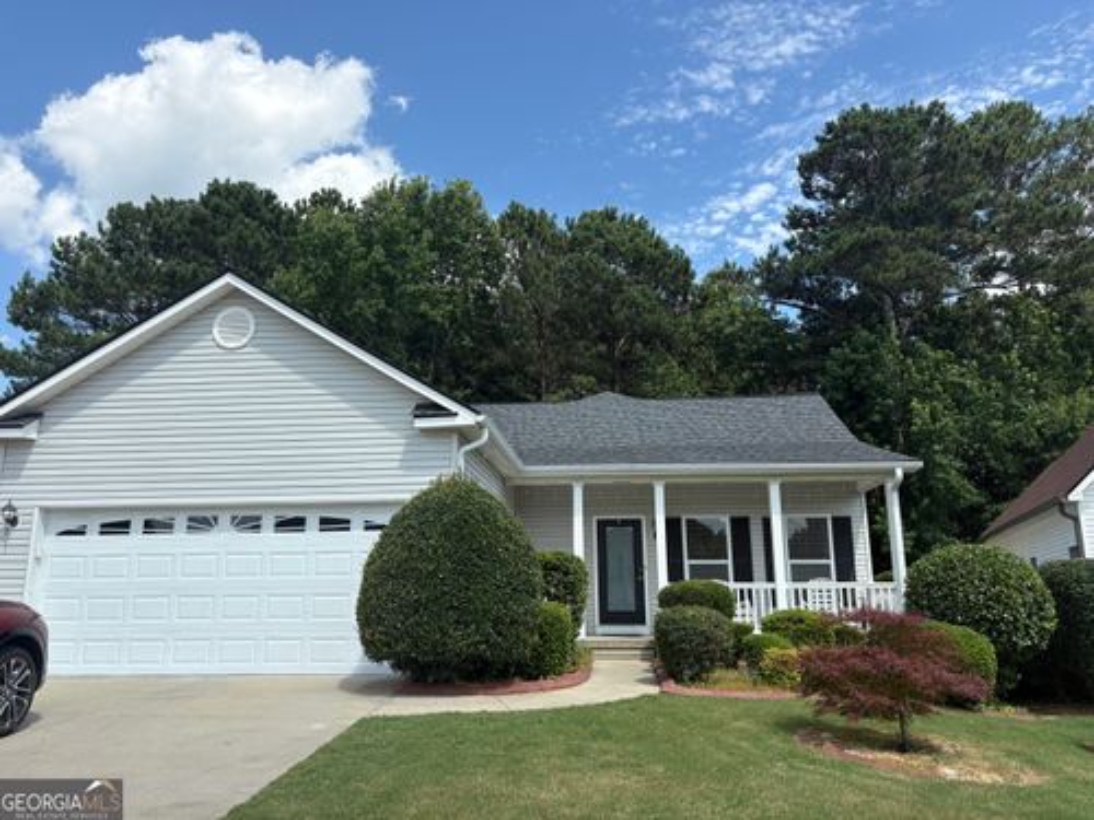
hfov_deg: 67.3
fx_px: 822
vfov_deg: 53.1
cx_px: 547
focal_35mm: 26
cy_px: 410
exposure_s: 1/2639
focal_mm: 5.96
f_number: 1.6
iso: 50
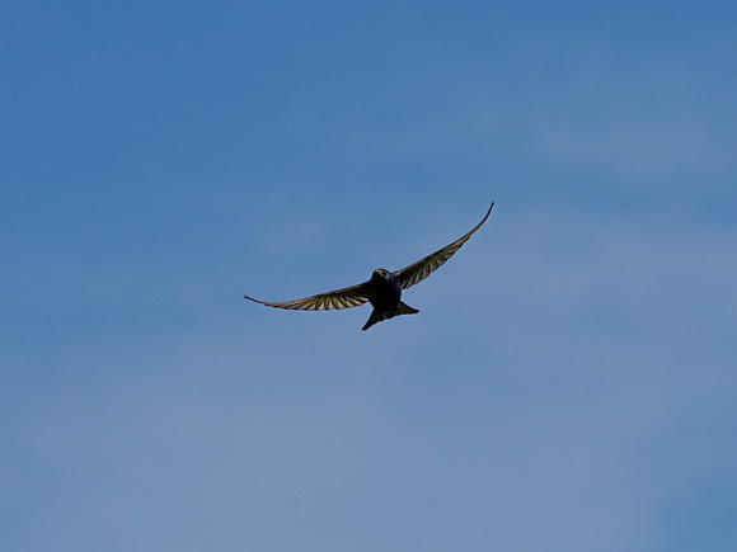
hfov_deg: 2.7
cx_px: 697
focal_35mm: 723
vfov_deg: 2.1
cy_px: 425
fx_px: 15396
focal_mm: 150
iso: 200
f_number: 4
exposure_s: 1/4000
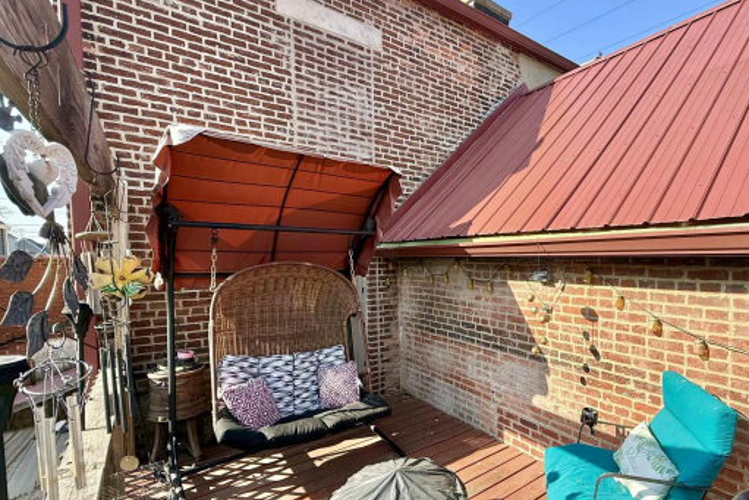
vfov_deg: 64.4
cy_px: 277
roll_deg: +0.0
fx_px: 395
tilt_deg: -3.5
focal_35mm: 19
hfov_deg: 84.6
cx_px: 483
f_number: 2.2
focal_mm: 2.22
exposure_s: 1/664
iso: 50
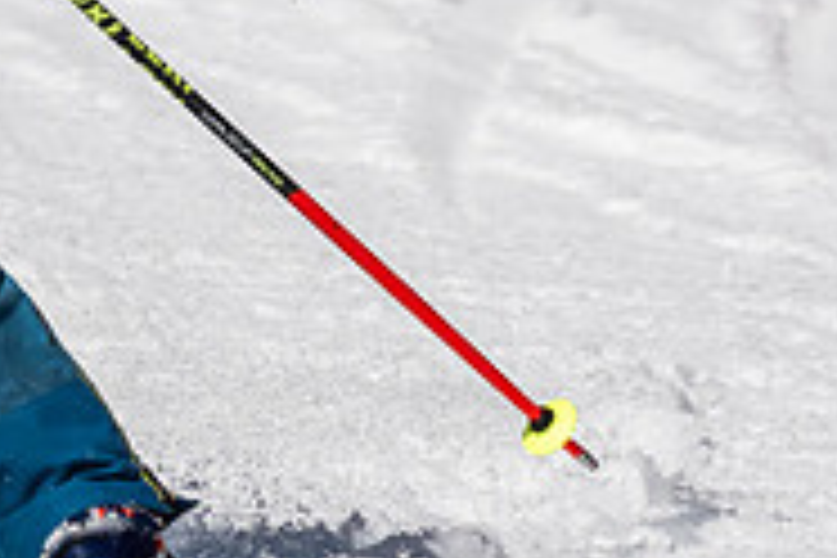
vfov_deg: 0.6
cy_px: -28
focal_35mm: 2314
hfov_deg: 0.9
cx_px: -467
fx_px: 53796
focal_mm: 400
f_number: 8
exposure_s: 1/2000
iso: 200
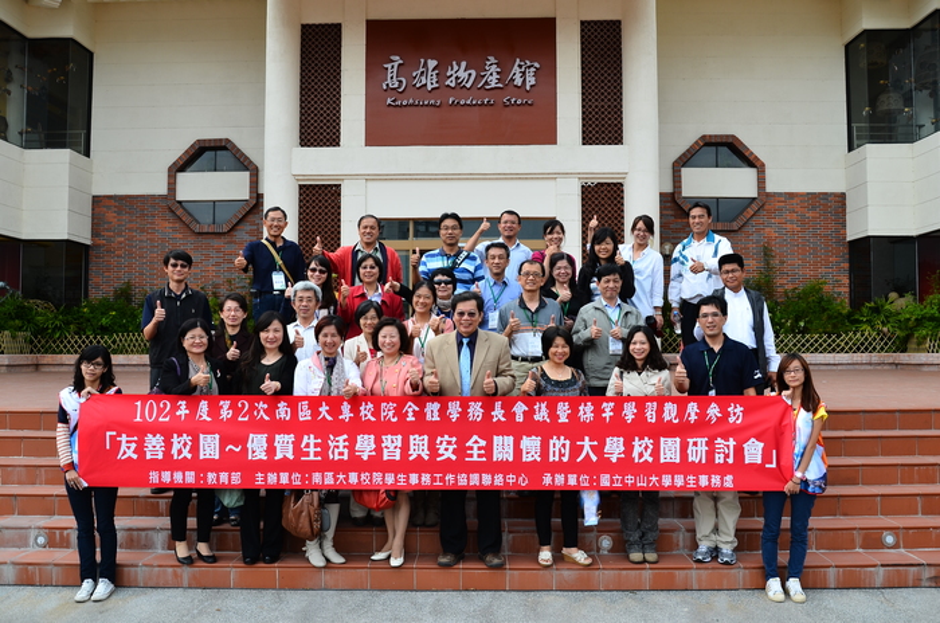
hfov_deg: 59.6
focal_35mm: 32
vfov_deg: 41.6
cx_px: 470
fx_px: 821
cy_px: 312
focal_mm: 21
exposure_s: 1/125
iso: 100
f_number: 8
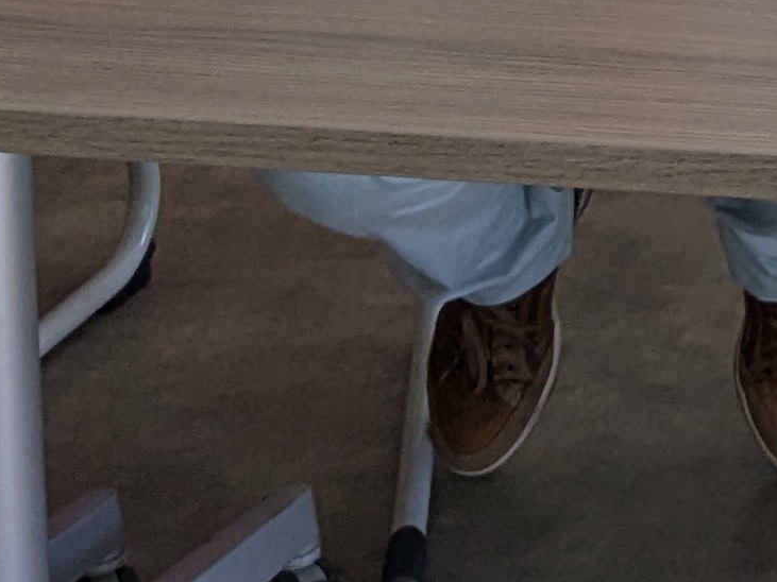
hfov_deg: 11.8
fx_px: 3344
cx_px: 1570
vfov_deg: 8.7
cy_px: -972
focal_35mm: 149
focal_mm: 4.38
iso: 50
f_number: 1.73
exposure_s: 1/135
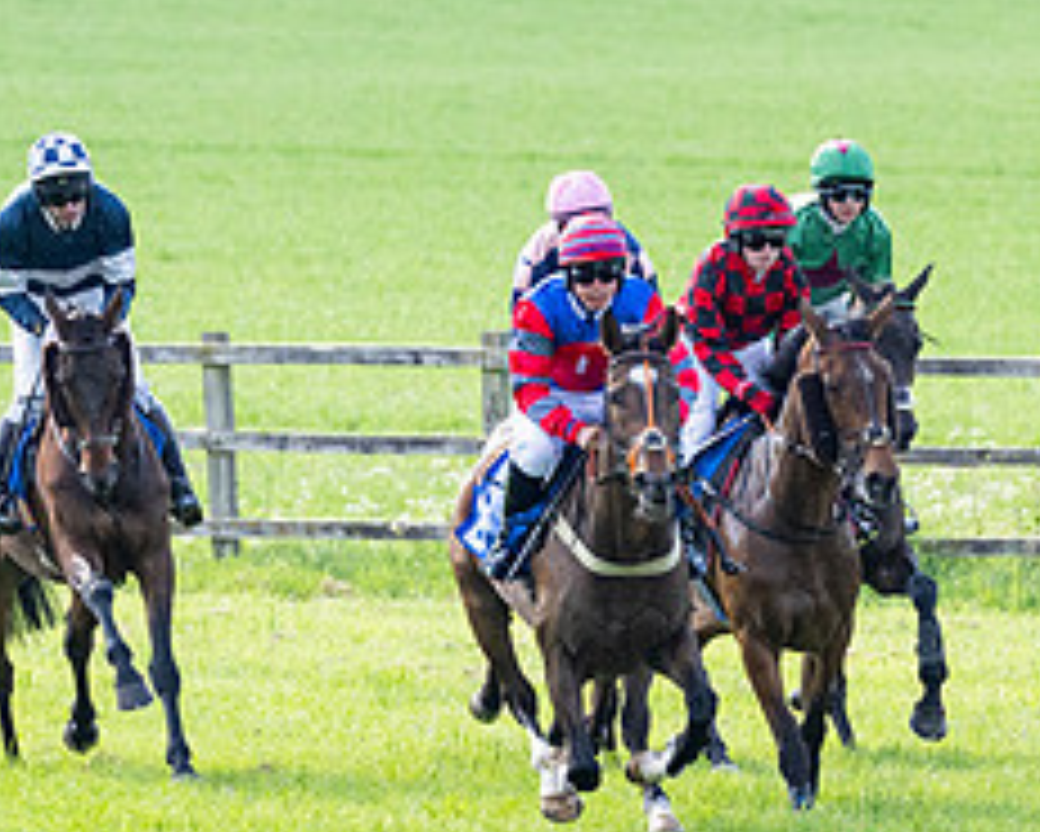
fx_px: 24265
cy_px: 756
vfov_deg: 2.0
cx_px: 441
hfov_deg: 2.5
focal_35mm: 788
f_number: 4
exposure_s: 1/3200
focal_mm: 200
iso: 1000
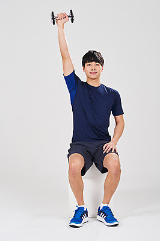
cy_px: 120
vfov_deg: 28.9
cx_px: 80
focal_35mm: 70
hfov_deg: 19.4
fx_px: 467
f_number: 11
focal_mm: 70
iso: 200
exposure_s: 1/125
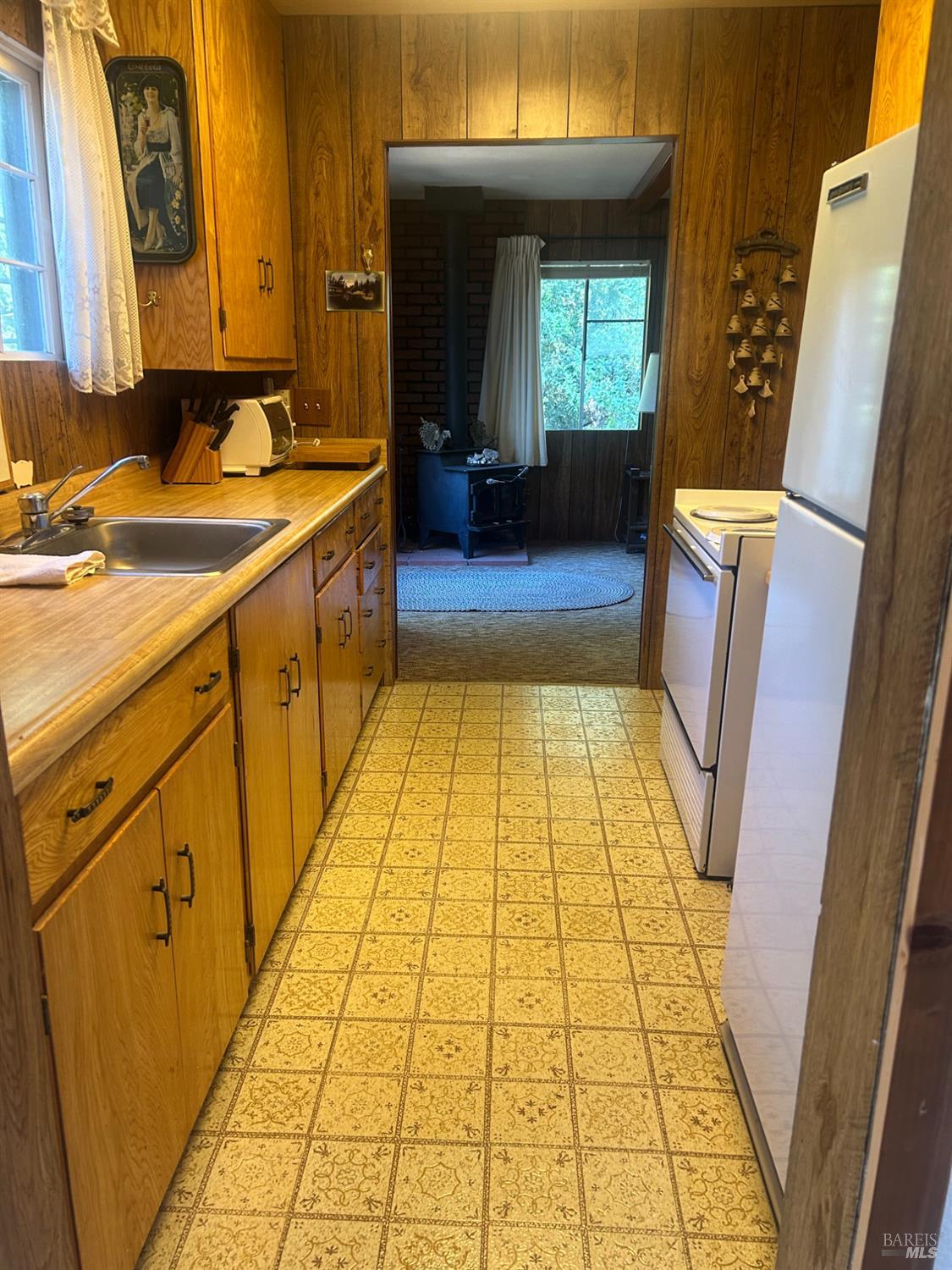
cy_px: 635
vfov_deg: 67.3
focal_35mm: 26
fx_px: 953
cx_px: 476
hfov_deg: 53.1
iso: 125
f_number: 1.5
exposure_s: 1/60
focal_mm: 5.7
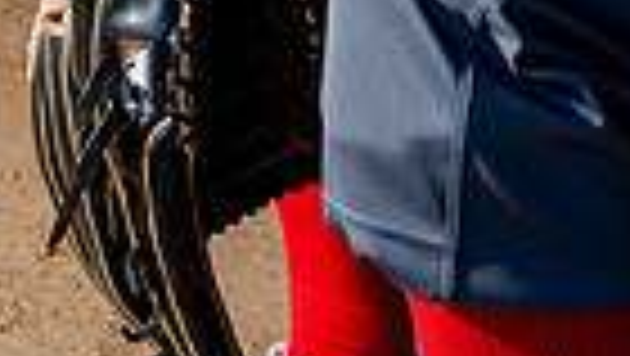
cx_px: 310
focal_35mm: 118
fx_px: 1973
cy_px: -590
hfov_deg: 18.1
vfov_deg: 9.0
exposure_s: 1/250
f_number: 5.6
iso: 200
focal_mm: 35
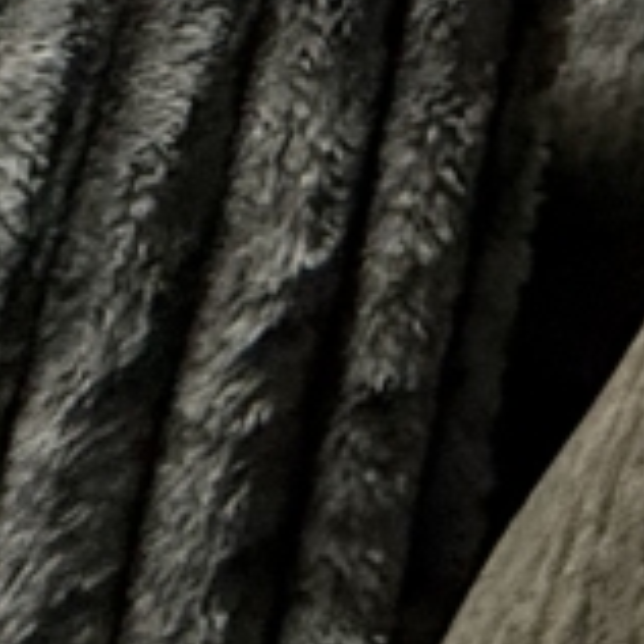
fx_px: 2631
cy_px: -742
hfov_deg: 11.9
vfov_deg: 12.0
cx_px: 1414
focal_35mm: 125
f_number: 2.2
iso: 320
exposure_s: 1/61
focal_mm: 2.22
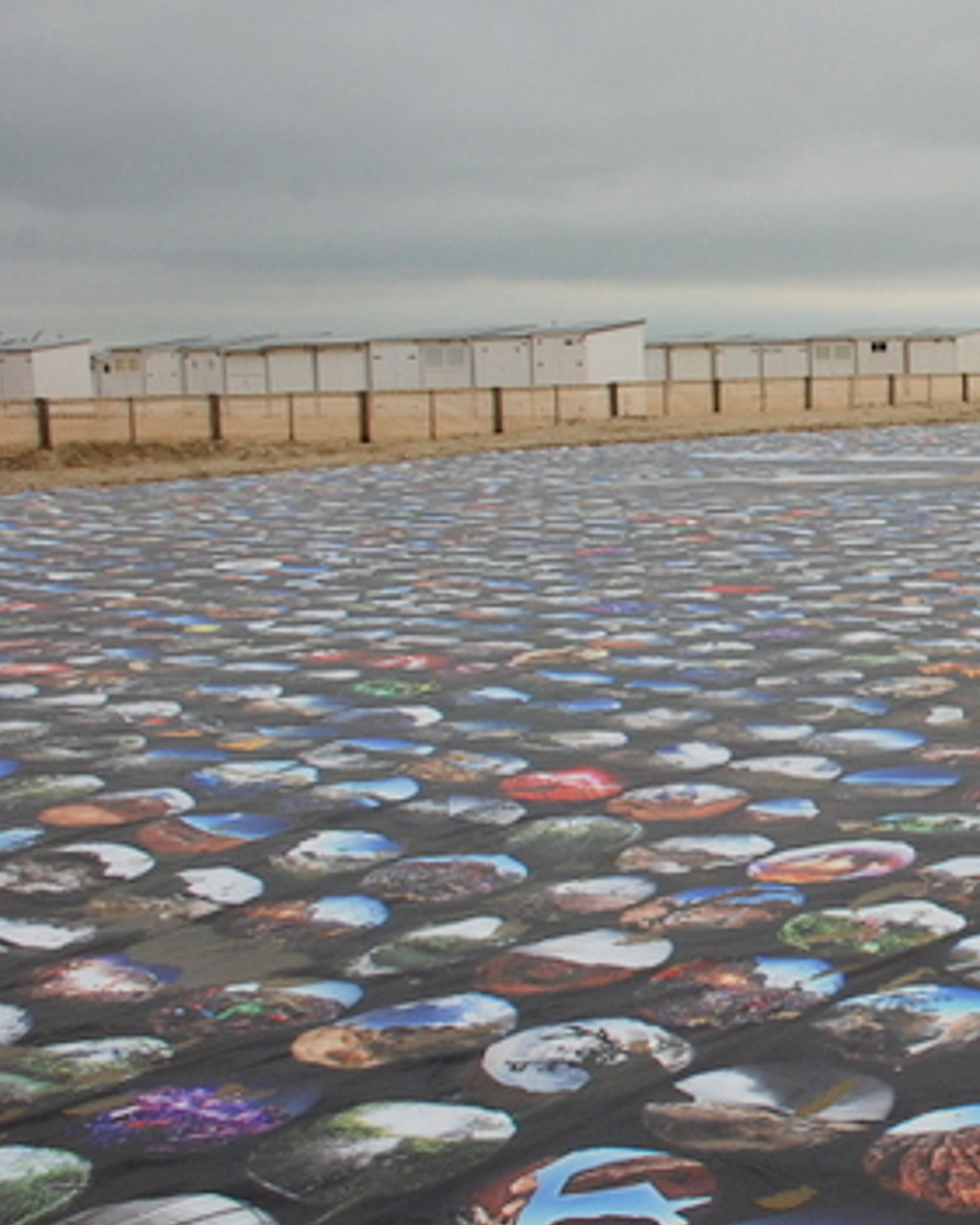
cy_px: 548
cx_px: 1175
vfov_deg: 36.0
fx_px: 1884
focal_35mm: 52
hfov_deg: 26.0
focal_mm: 18
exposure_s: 1/400
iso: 320
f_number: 10
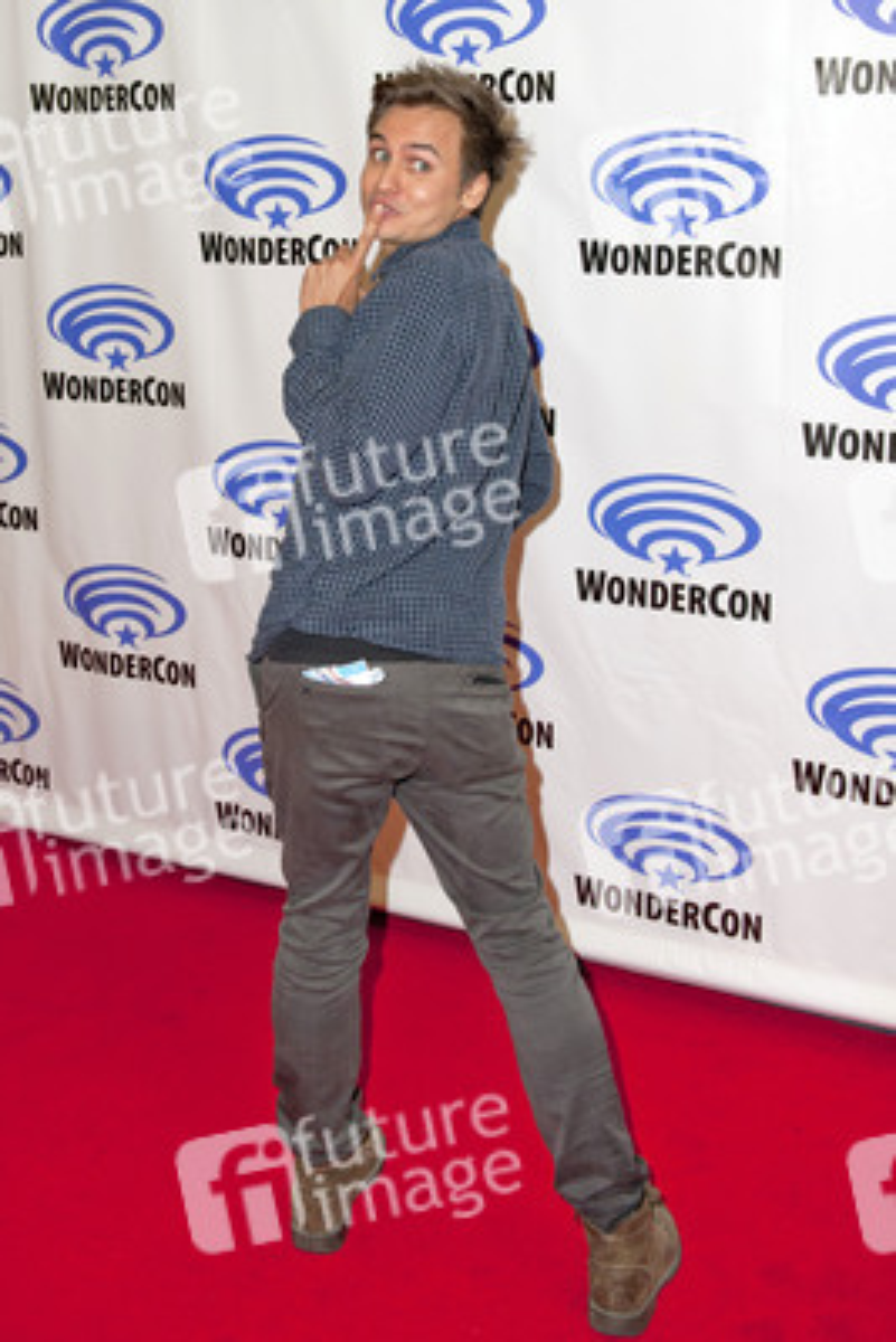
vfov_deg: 58.7
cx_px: 448
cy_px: 671
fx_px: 1194
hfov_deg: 41.1
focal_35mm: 32
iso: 400
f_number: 4
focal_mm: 32
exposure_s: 1/400
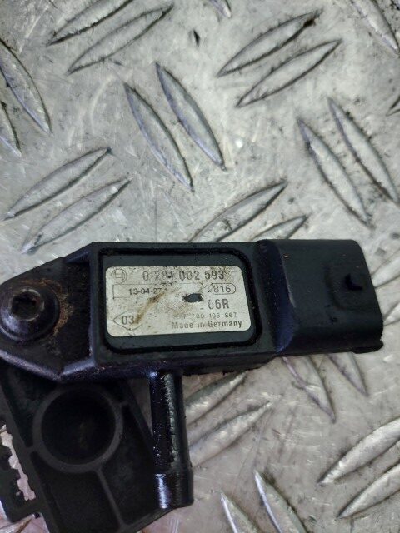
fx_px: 385
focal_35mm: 25
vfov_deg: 69.4
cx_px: 200
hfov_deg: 54.9
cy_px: 266
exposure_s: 1/50
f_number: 1.8
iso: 64
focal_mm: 5.23
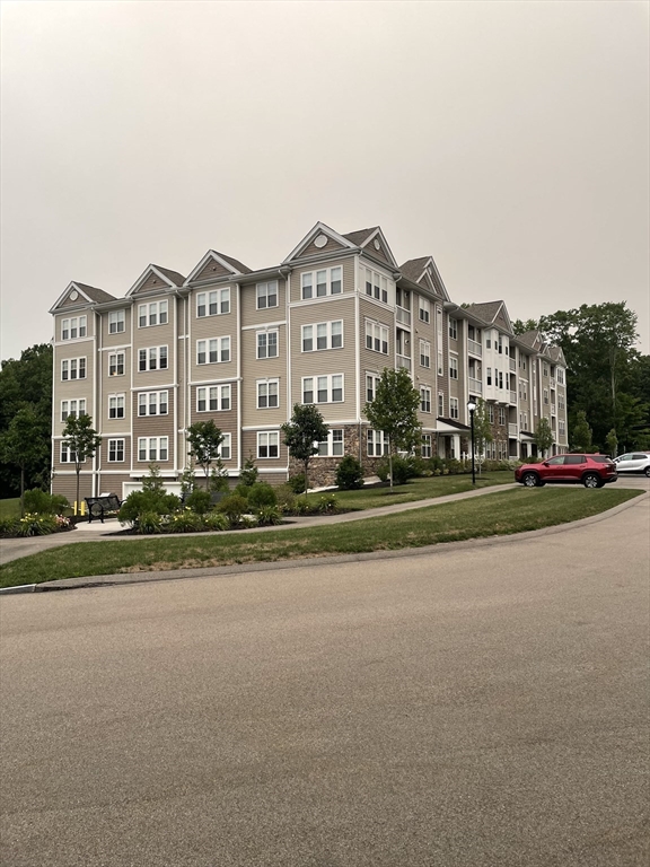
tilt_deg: +3.9
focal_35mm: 26
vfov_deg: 67.3
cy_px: 434
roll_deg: +0.7
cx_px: 325
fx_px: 651
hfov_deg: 53.1
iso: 32
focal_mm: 4.2
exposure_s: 1/147
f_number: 1.6
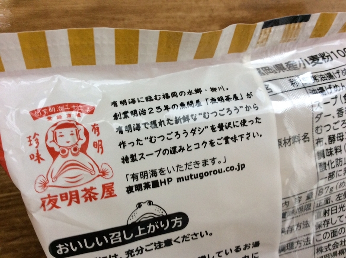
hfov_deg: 56.9
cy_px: 129
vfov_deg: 44.1
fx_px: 319
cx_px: 173
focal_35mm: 32
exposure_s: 1/24
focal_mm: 3.3
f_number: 2.4
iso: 100
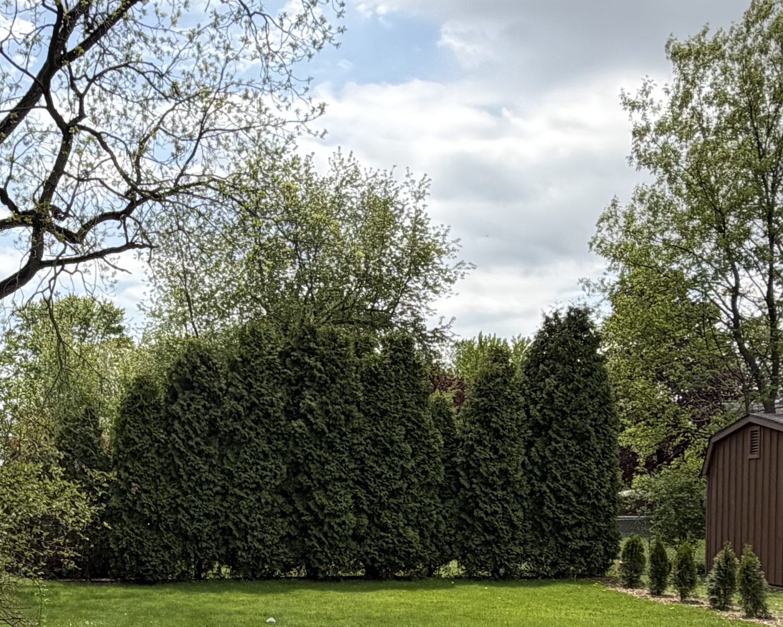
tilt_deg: -2.9
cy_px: 574
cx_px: 204
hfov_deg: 37.9
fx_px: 1112
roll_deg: +0.5
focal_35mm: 48
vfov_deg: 30.0
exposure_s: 1/770
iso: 25
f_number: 2.2
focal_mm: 2.22
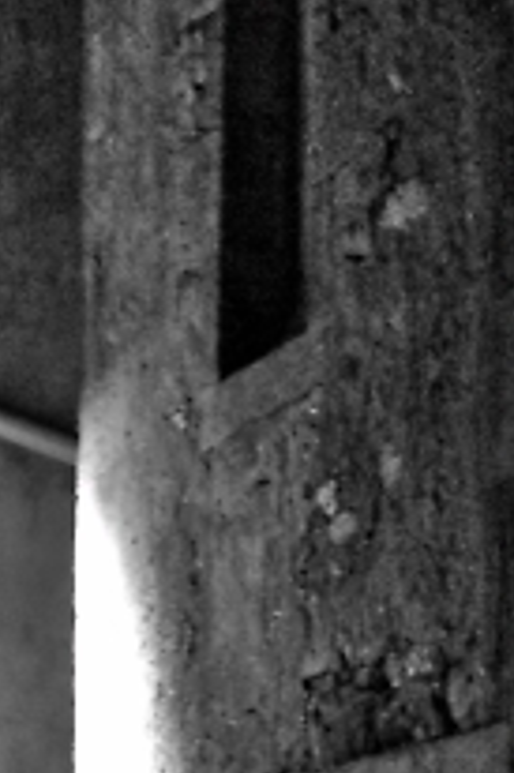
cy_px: 1096
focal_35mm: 209
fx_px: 4483
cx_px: -296
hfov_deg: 6.5
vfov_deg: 9.6
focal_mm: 29
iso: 3200
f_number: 4
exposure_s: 1/13
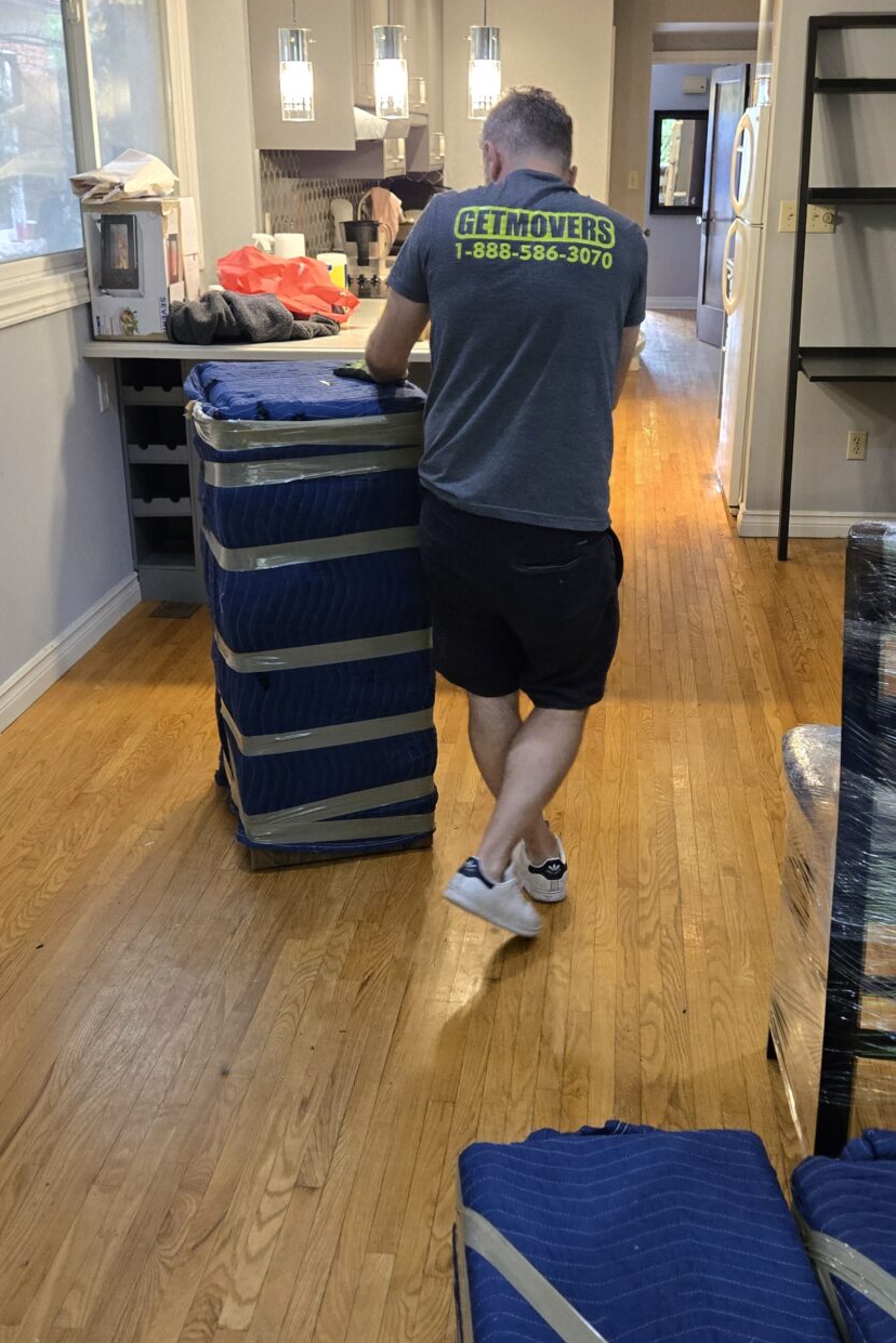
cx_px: 517
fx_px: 1380
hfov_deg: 35.9
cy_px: 666
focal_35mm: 37
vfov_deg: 51.9
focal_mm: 5.4
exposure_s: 1/120
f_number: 1.8
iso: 640
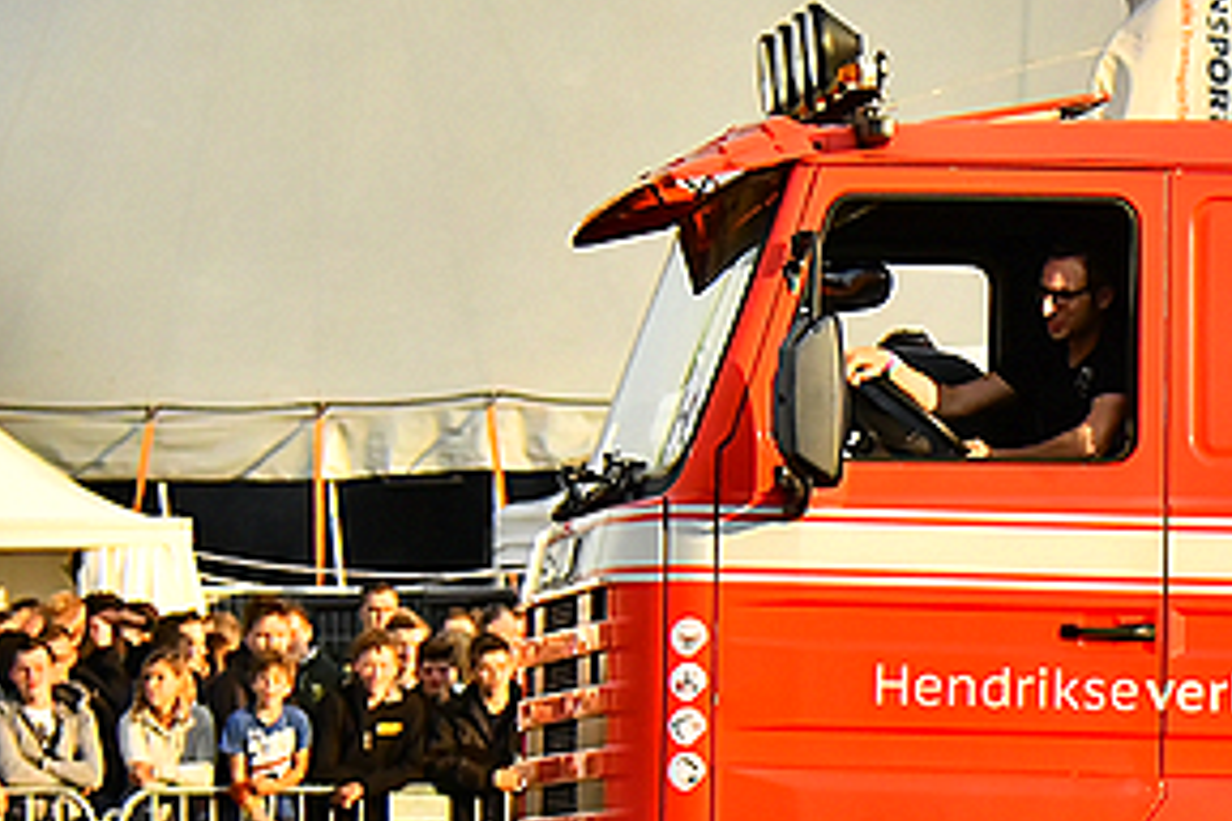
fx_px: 9684
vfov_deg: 4.9
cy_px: 652
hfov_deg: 7.2
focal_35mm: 283
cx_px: 1540
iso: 1600
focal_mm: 68
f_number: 5.6
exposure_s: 1/8000
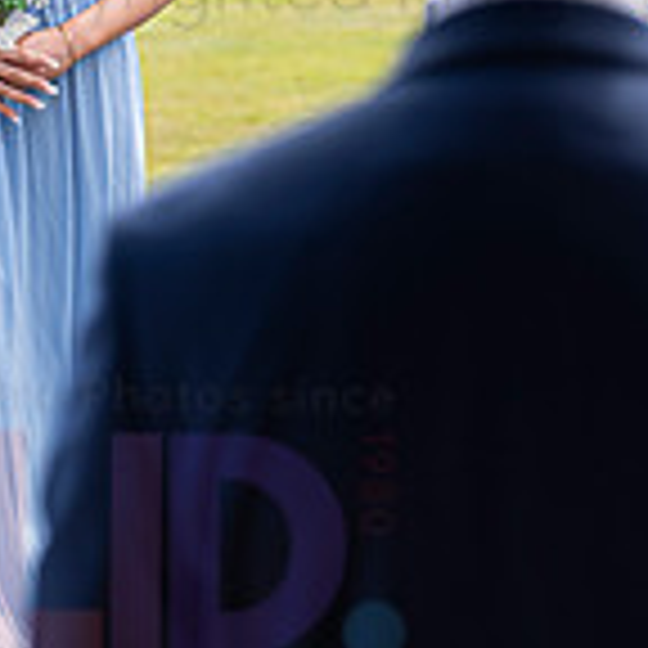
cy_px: -207
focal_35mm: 284
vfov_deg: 6.1
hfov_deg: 6.1
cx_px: 9
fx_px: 6015
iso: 200
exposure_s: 1/640
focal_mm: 71.5
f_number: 3.2
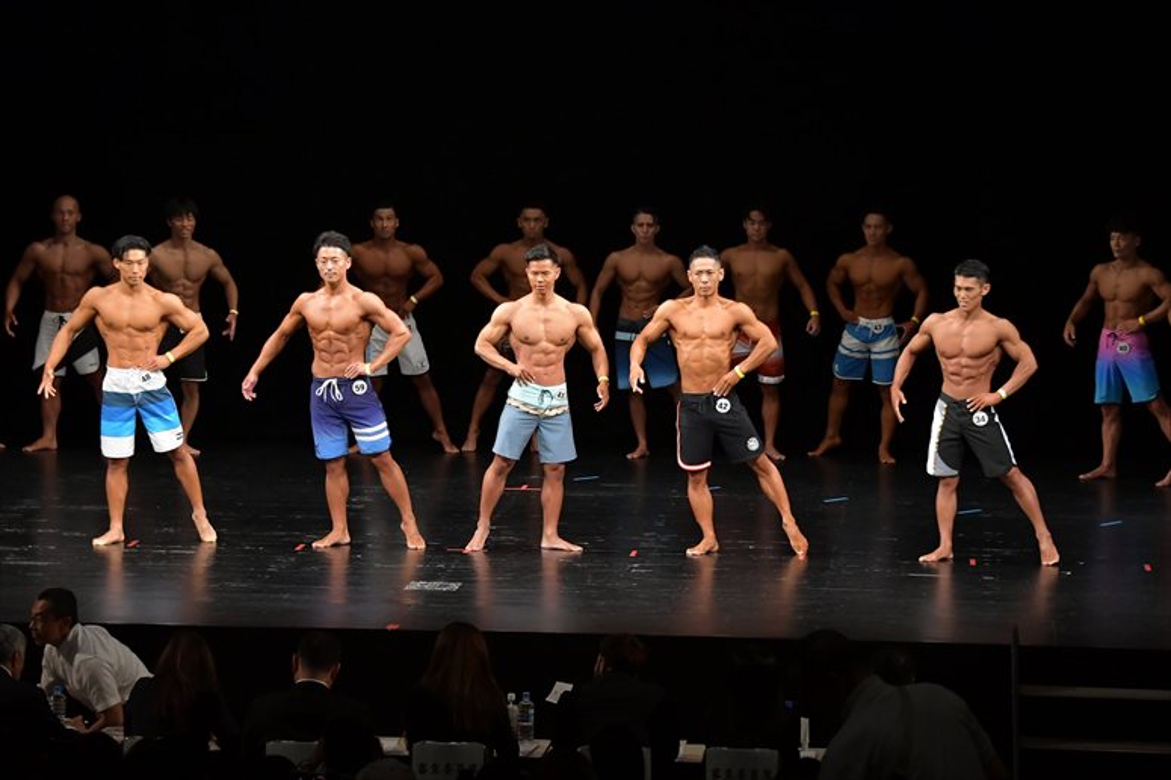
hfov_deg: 15.2
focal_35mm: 135
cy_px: 390
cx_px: 586
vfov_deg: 10.2
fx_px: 4389
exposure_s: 1/400
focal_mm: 90
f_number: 5.6
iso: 3200
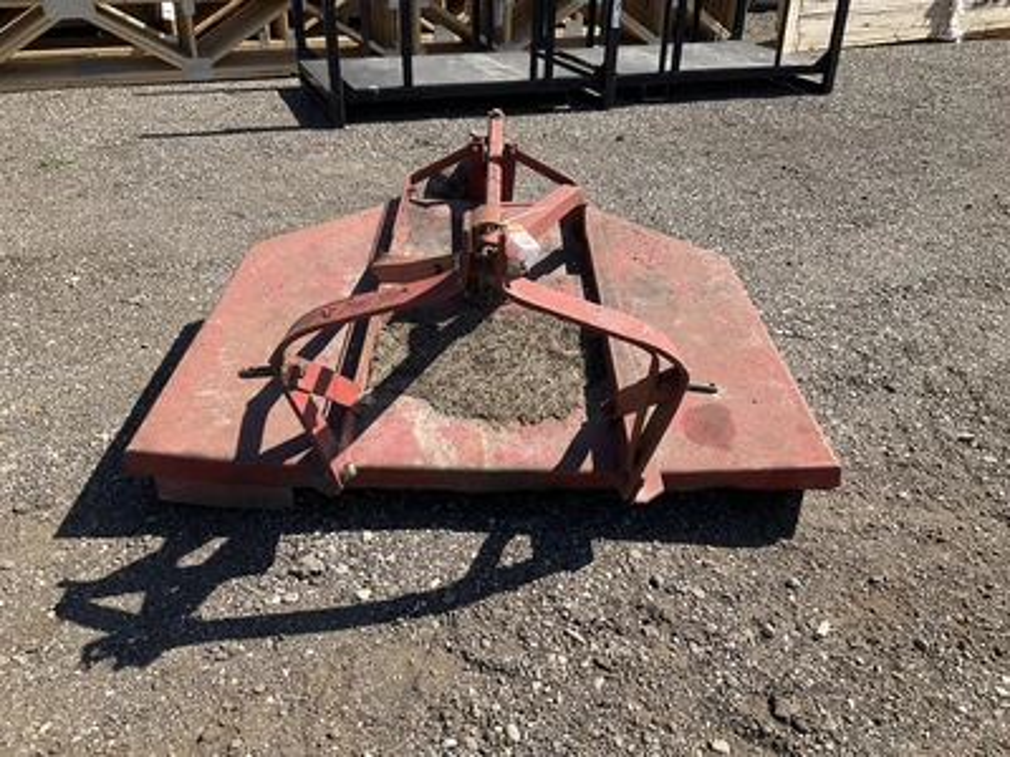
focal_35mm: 29
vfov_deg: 48.2
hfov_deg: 61.7
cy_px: 378
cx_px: 505
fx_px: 846
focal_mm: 3
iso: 25
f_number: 1.8
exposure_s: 1/978
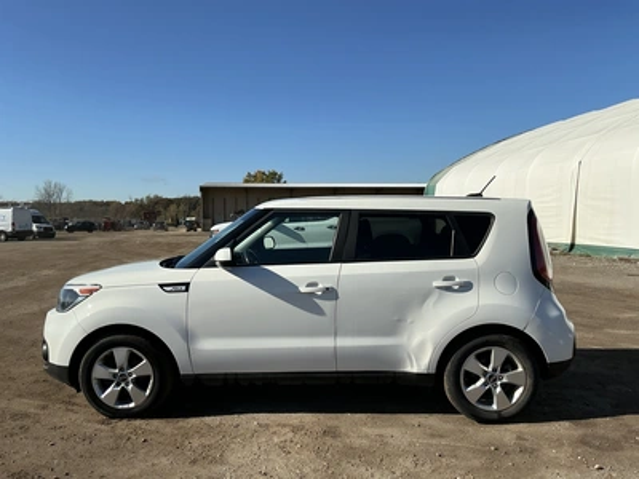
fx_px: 517
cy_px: 240
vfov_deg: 49.7
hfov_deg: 63.4
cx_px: 320
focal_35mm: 28
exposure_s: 1/2959
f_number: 1.8
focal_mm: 3
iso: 25
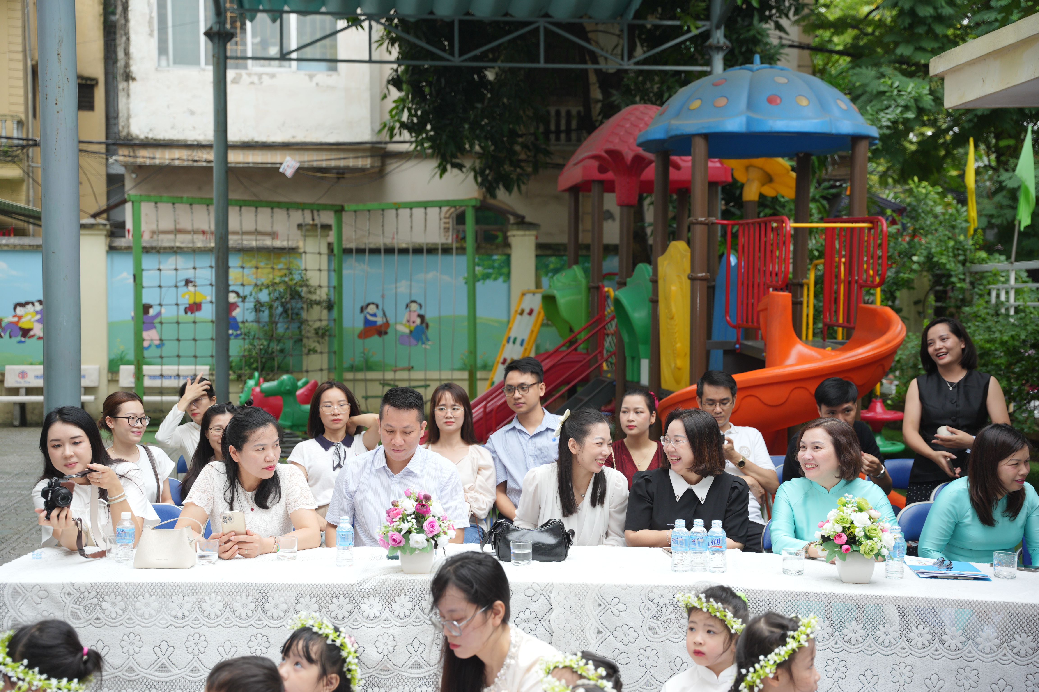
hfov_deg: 40.8
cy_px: 346
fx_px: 1397
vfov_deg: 27.9
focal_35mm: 48
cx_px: 520
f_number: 3.5
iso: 320
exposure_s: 1/250
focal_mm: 48.4
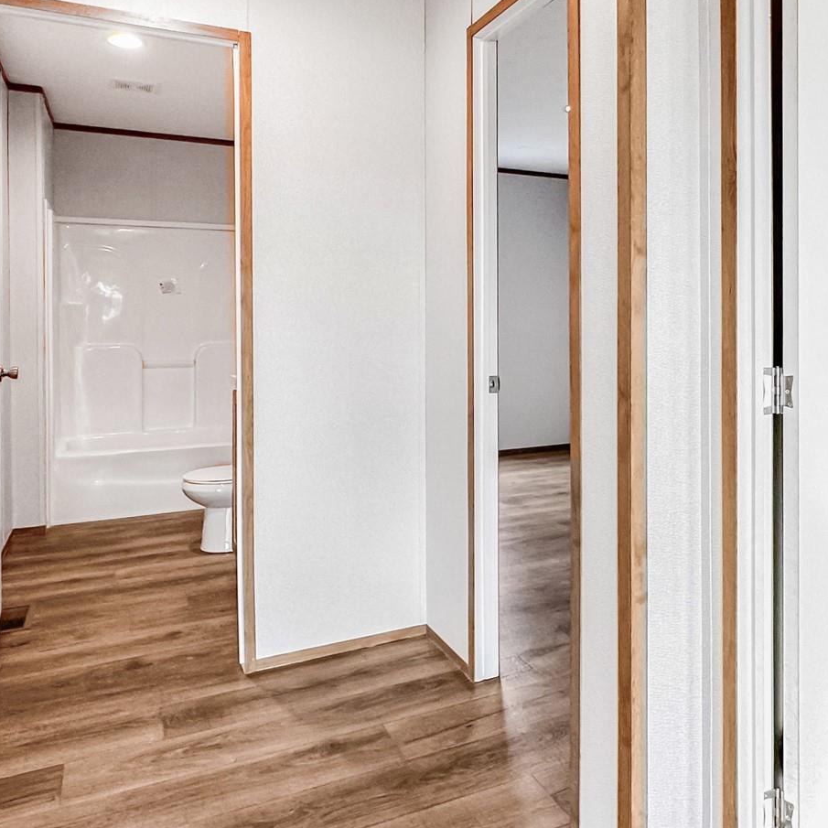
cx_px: 508
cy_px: 317
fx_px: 758
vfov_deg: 56.7
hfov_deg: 56.7
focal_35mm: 28
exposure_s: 1/120
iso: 125
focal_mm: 2.22
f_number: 2.2
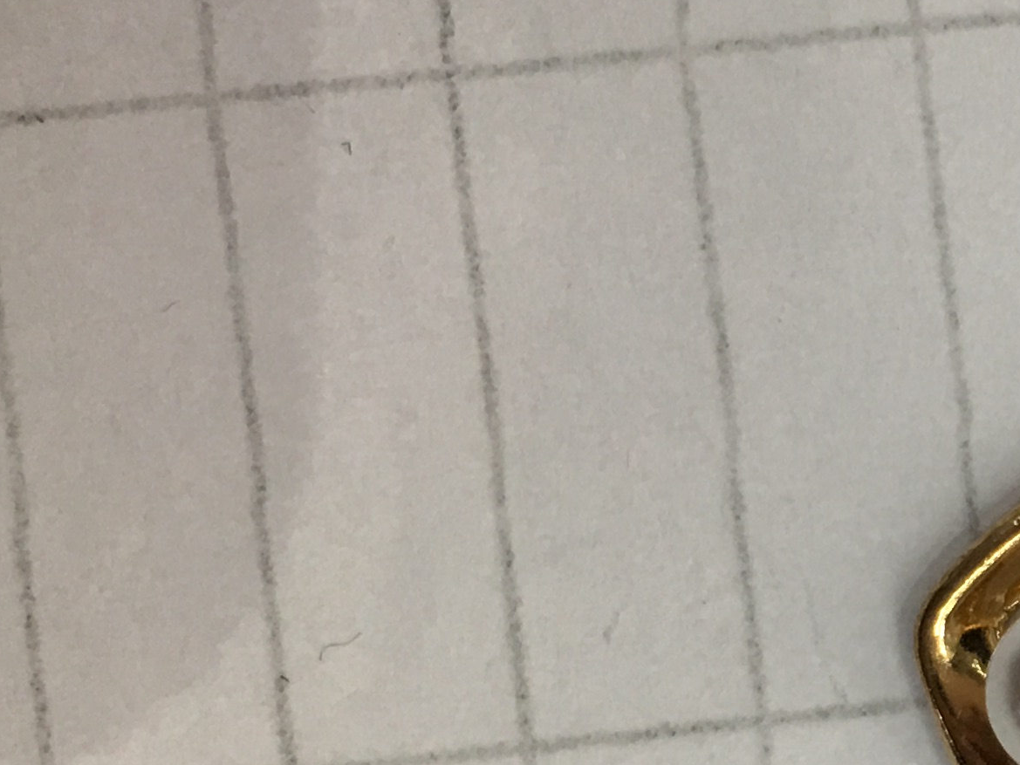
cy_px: 598
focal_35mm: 100
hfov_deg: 17.8
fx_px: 2947
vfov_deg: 14.7
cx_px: 1478
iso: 40
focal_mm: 4.15
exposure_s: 1/33
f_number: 2.2
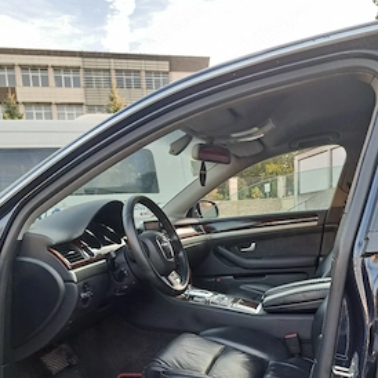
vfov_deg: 51.0
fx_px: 383
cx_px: 186
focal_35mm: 31
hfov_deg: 52.5
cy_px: 269
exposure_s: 1/50
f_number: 1.8
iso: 50
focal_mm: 5.23
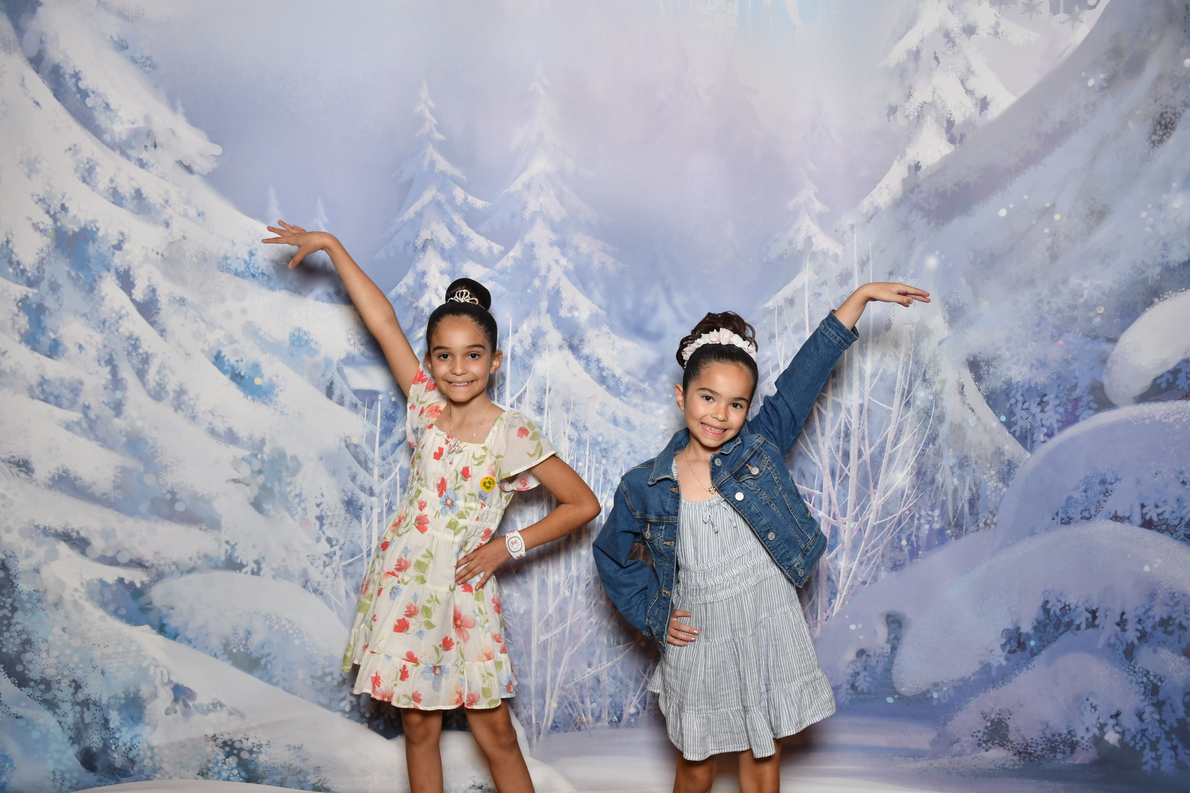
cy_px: 396
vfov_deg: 33.4
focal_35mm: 40
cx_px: 595
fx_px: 1322
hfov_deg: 48.5
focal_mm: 27
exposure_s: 1/125
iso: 400
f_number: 5.6
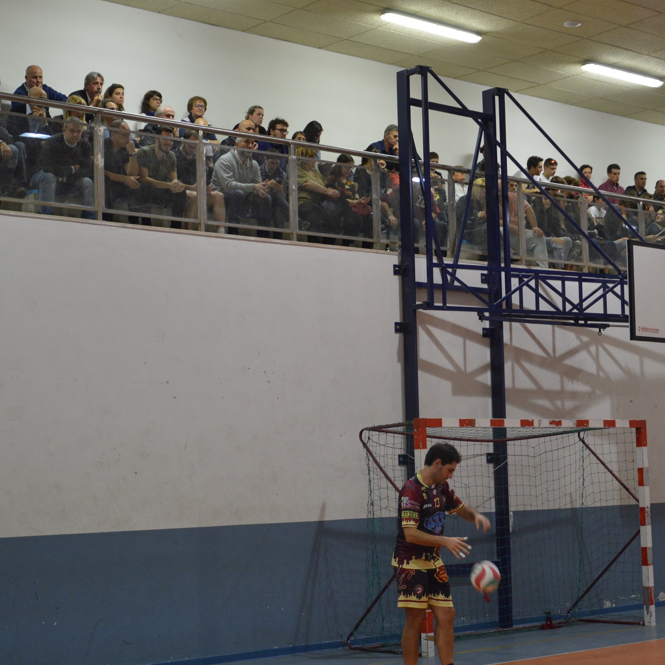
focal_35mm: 62
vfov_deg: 27.7
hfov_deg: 27.7
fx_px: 1348
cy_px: 384
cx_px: 350
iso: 800
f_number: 4
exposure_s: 1/60
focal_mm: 28
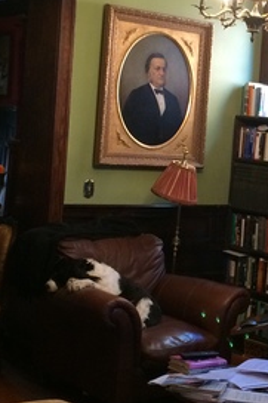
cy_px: 150
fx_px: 827
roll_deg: -2.8
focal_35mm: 74
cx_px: 241
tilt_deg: -1.8
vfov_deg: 27.3
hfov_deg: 18.1
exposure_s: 1/30
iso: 200
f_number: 2.2
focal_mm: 4.15
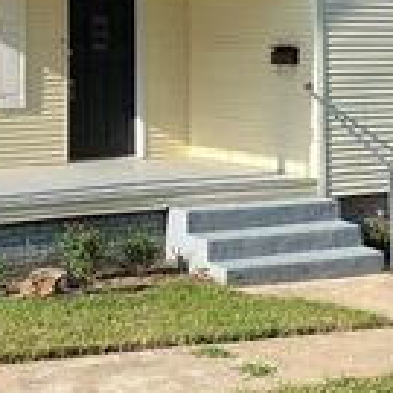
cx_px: 175
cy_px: 16
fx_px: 1092
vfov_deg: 19.9
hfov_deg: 20.4
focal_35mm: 85
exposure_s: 1/2404
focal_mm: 5.7
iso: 50
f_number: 1.5
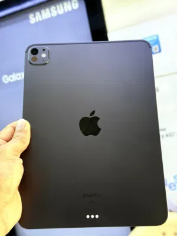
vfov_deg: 39.7
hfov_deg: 30.3
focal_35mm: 48
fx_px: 327
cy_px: 118
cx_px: 88
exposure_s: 1/184
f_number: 1.78
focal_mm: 6.76
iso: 100
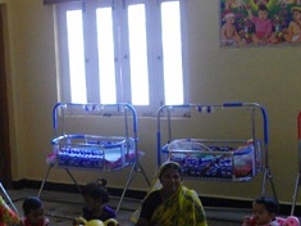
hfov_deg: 28.3
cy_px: 110
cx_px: 86
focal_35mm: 68
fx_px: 591
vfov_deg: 21.6
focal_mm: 5.7
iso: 288
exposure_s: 1/50
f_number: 2.9
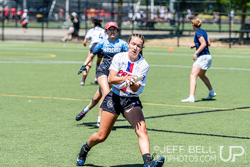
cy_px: 84
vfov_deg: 7.0
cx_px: 125
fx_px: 1354
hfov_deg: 10.5
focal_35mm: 195
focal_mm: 130
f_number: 3.2
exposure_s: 1/1600
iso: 100
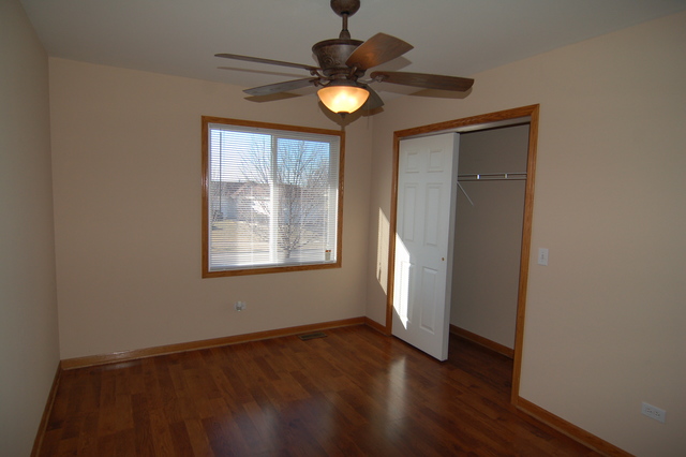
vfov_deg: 59.4
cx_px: 343
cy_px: 228
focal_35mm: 21
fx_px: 400
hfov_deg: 81.2
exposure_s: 1/500
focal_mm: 14
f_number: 4.5
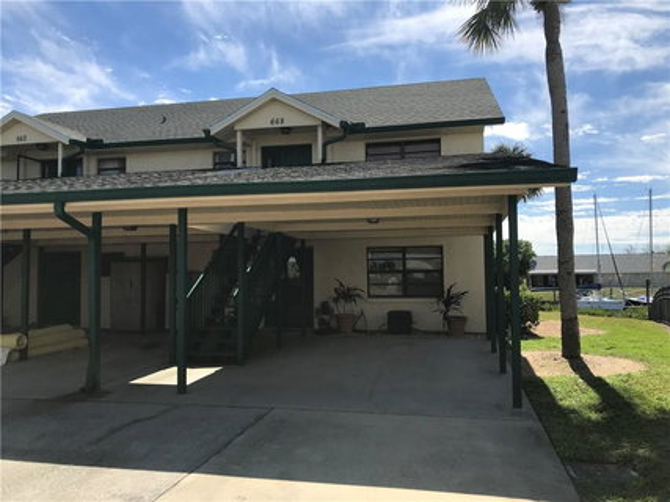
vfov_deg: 49.7
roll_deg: +0.7
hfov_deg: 63.5
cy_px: 251
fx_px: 542
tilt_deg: +2.2
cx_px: 335
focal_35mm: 28
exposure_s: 1/2740
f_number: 1.8
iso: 20
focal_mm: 3.99
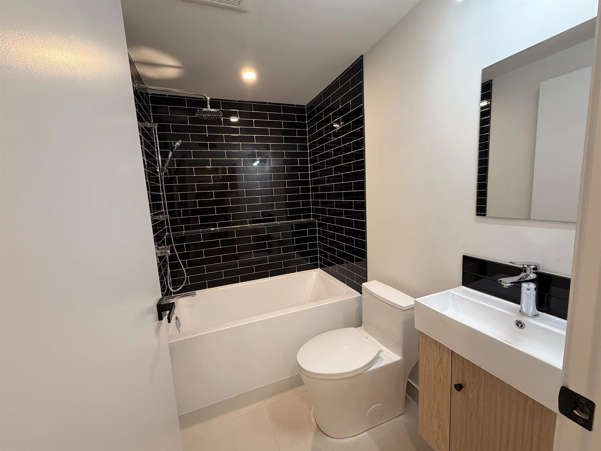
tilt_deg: -7.3
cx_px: 300
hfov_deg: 102.1
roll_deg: +3.5
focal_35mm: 14
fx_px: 243
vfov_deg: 85.7
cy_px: 226
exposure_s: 1/120
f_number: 2.2
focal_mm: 2.22
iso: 320
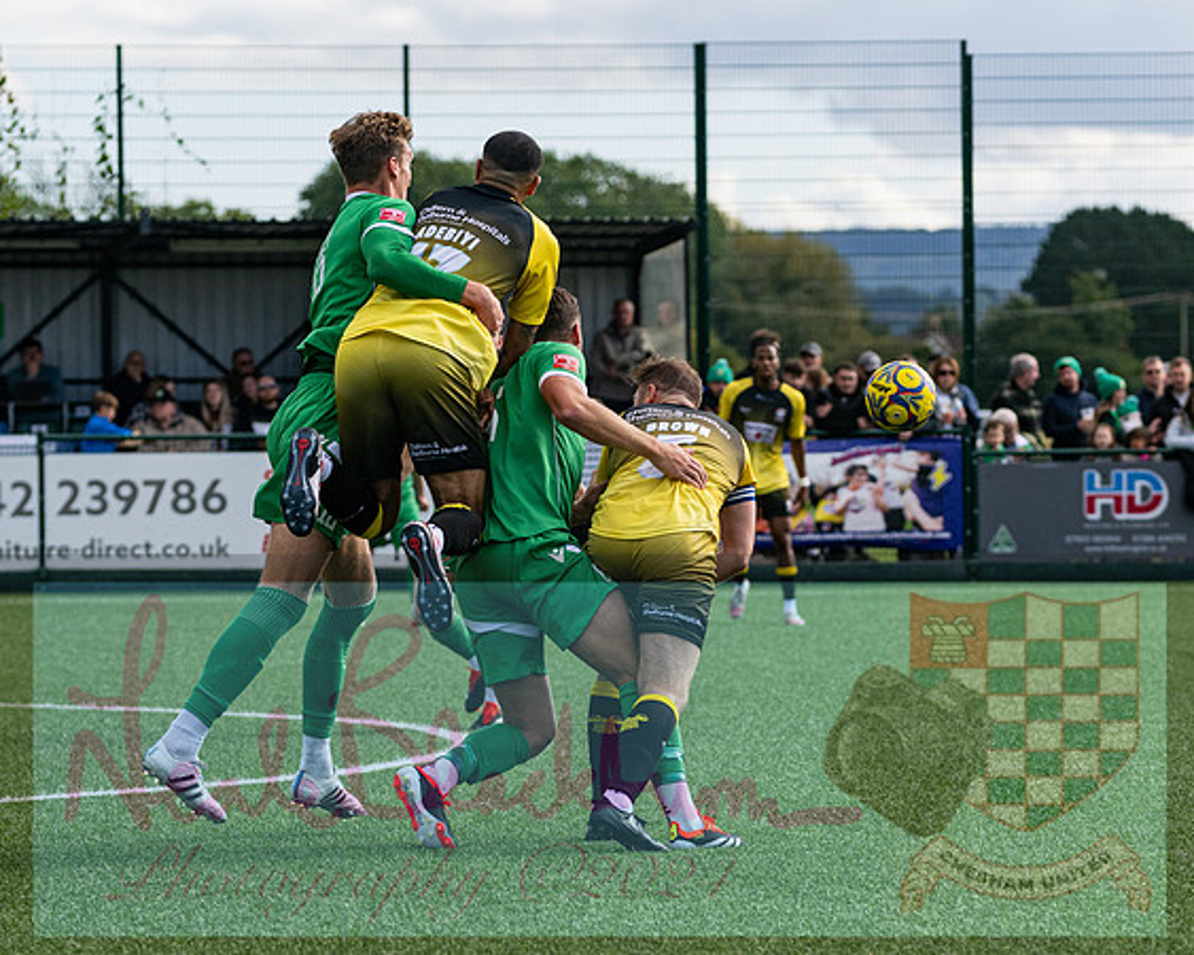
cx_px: 596
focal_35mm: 252
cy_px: 483
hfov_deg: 7.7
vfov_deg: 6.1
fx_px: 8909
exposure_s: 1/1600
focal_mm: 145
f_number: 4
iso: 400
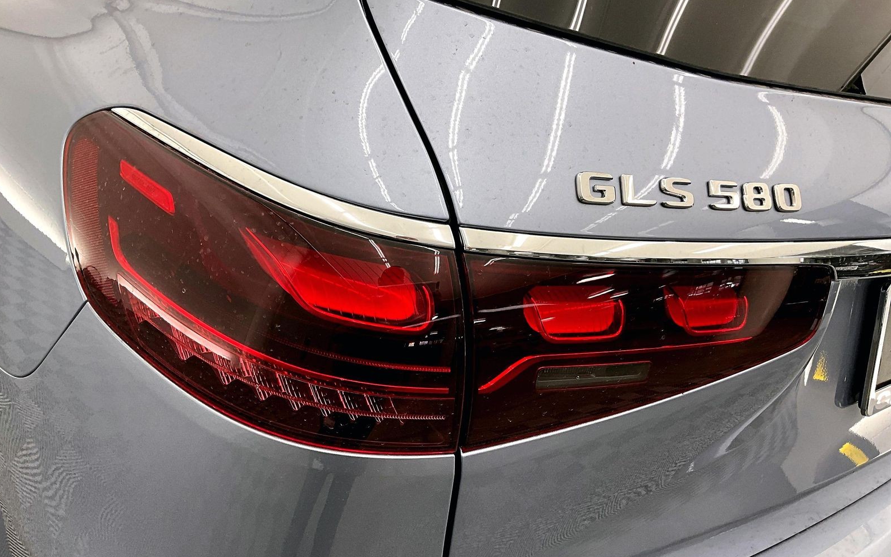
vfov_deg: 40.6
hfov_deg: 61.2
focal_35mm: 31
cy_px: 280
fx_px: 753
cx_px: 442
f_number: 1.8
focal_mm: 3
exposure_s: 1/60
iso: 50
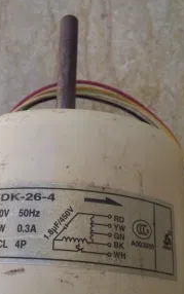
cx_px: 32
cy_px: 170
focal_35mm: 46
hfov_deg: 27.4
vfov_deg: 43.3
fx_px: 369
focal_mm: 3.3
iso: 40
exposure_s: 1/486
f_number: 2.2
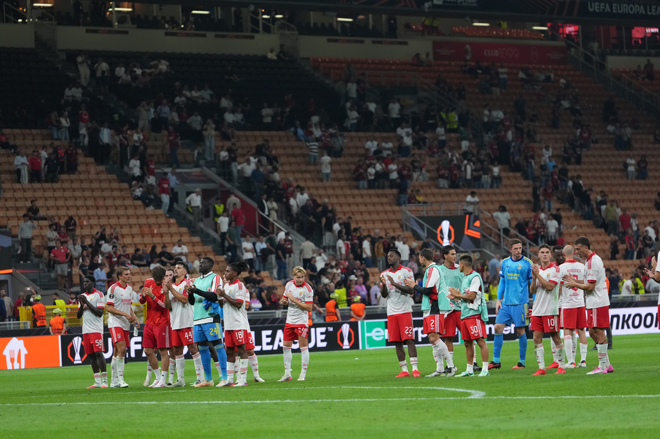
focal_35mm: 156
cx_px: 330
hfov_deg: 13.2
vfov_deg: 8.8
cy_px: 220
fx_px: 2859
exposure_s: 1/2000
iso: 3200
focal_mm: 156
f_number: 3.2
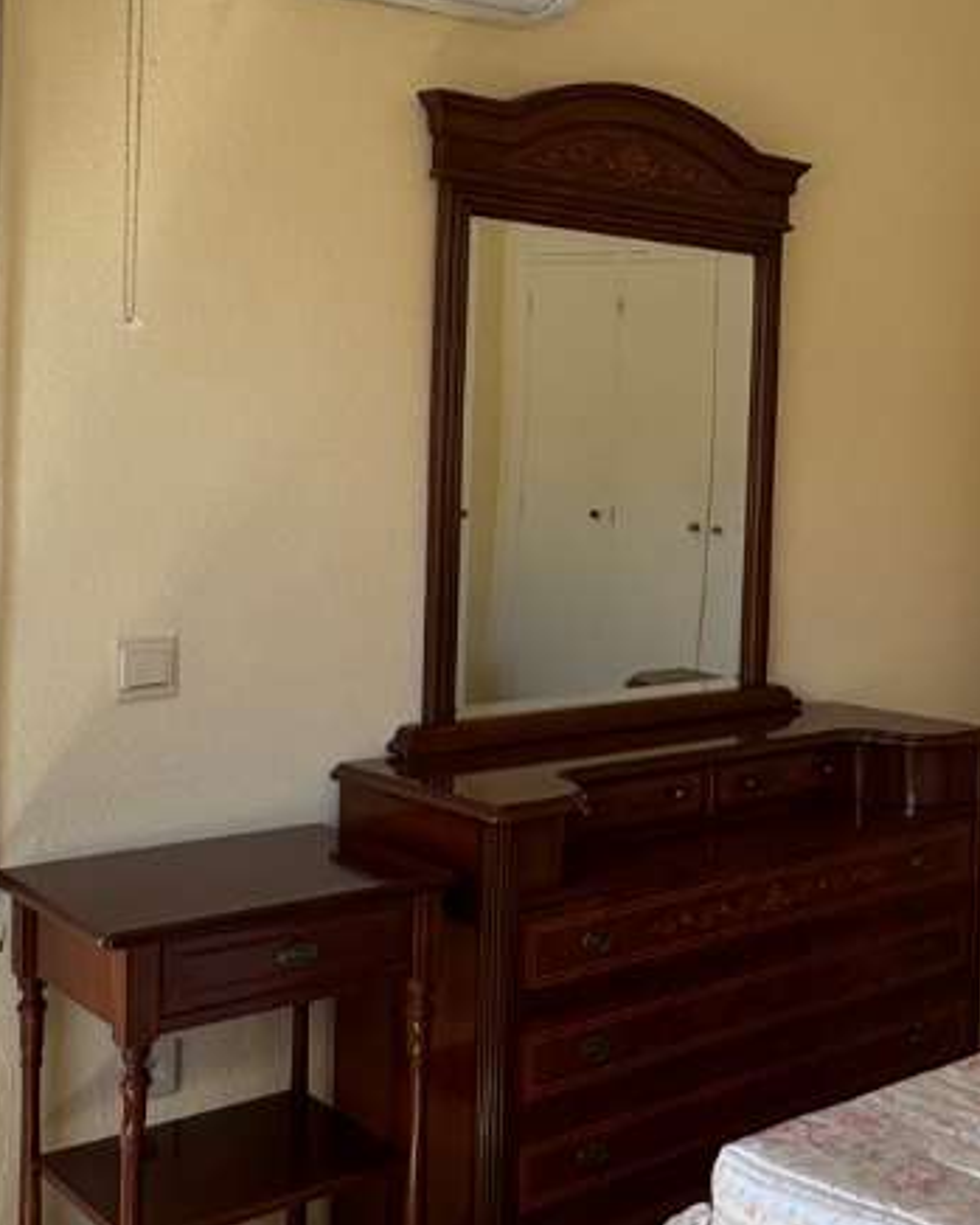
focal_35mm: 47
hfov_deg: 30.7
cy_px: 490
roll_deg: -1.0
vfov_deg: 39.4
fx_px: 1703
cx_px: 873
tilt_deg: -0.8
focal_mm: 2.22
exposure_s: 1/155
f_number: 2.2
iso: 40
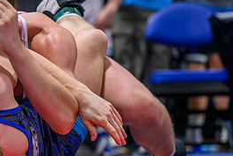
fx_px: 2338
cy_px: 96
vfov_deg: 3.8
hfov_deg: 5.7
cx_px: -37
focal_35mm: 361
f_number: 2.8
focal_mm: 110
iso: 2500
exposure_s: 1/800
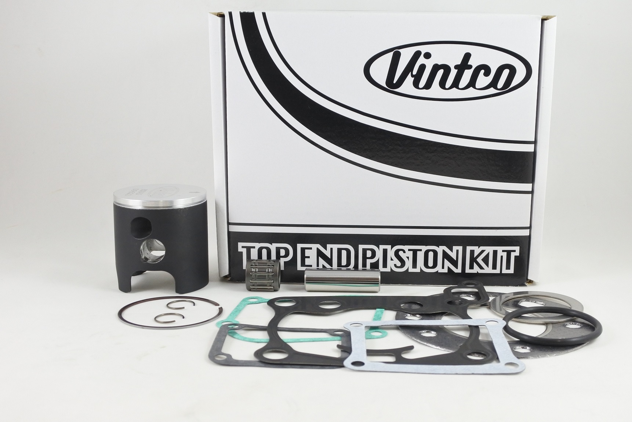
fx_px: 667
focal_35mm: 38
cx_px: 316
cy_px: 211
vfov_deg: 35.1
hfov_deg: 50.7
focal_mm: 14.3
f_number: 4
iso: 560
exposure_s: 1/125
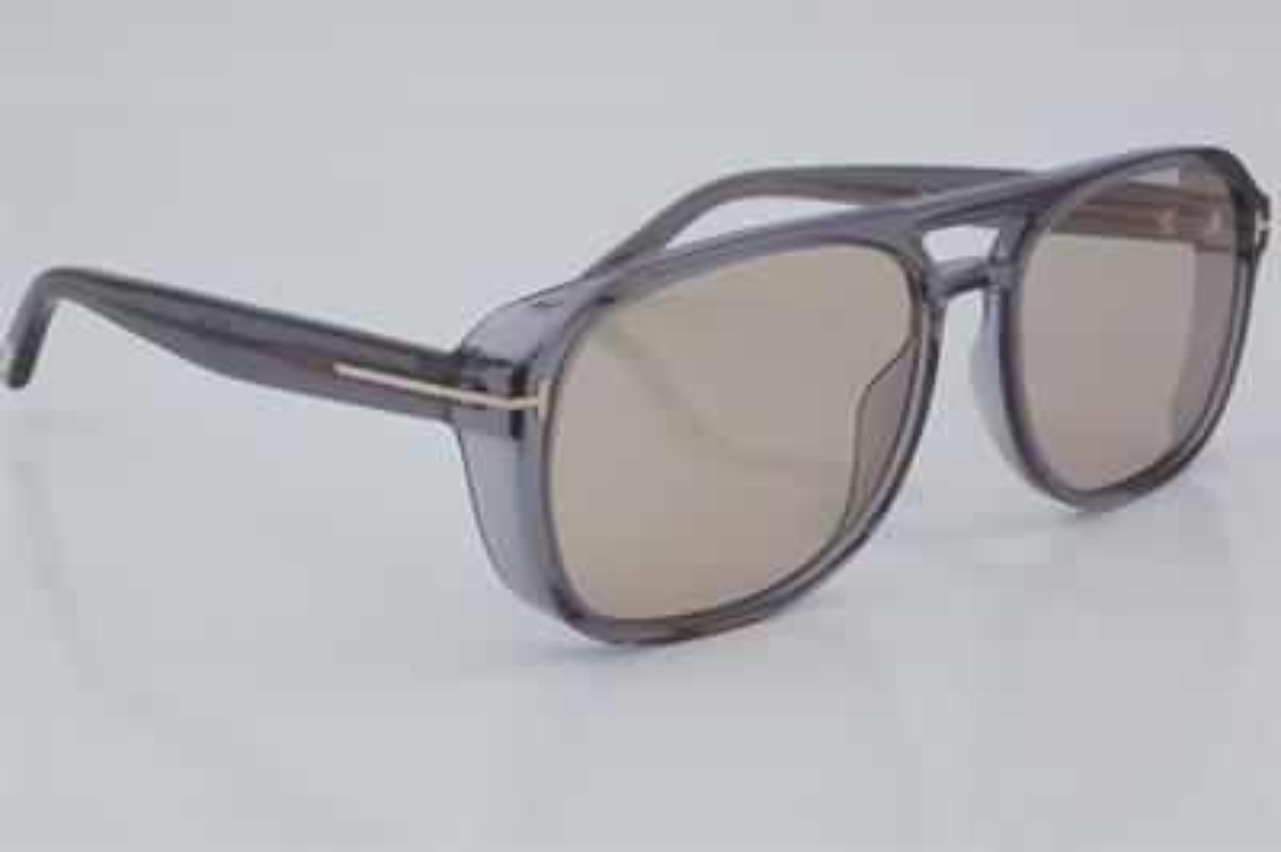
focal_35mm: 75
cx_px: 640
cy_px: 426
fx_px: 2666
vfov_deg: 18.2
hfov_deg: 27.0
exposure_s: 1/4
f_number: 32
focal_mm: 50
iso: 100
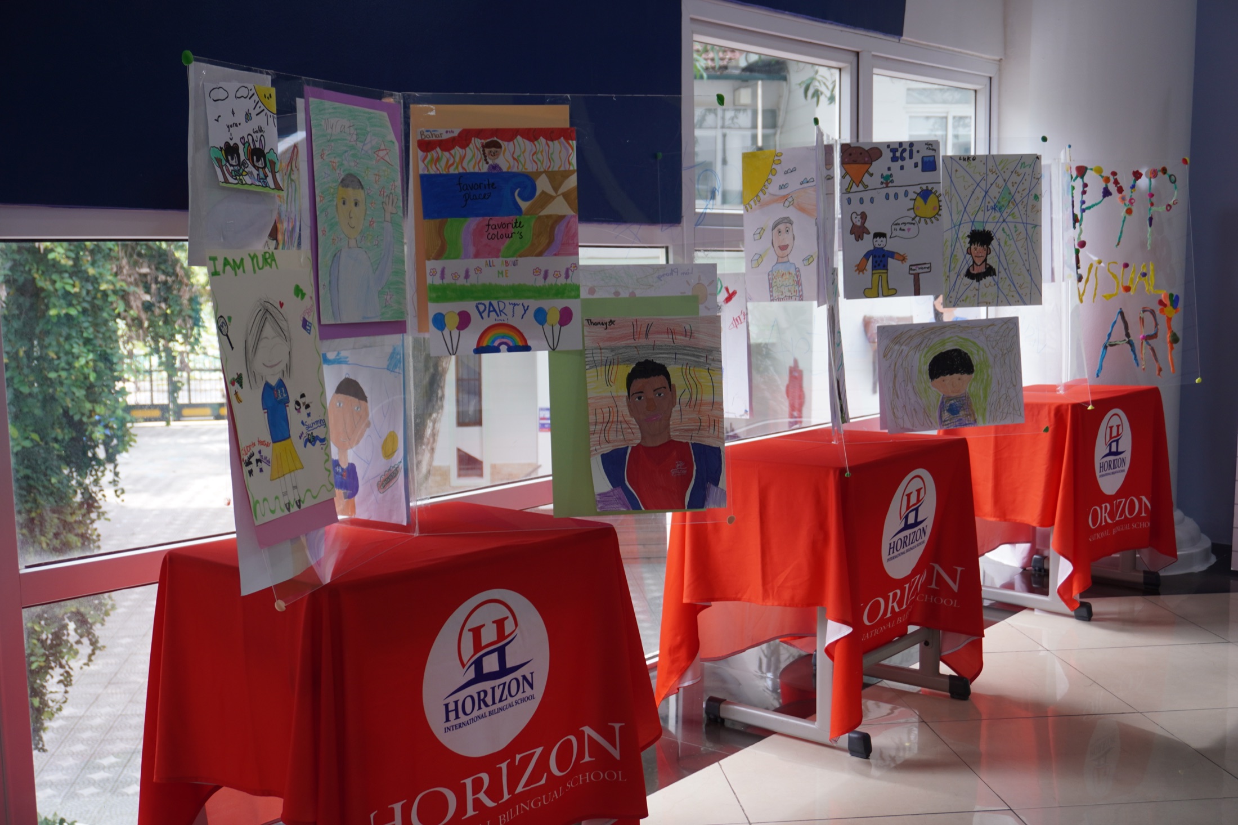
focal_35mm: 40
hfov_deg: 47.9
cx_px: 619
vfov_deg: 33.0
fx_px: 1392
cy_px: 412
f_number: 4.5
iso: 125
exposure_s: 1/45
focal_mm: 27
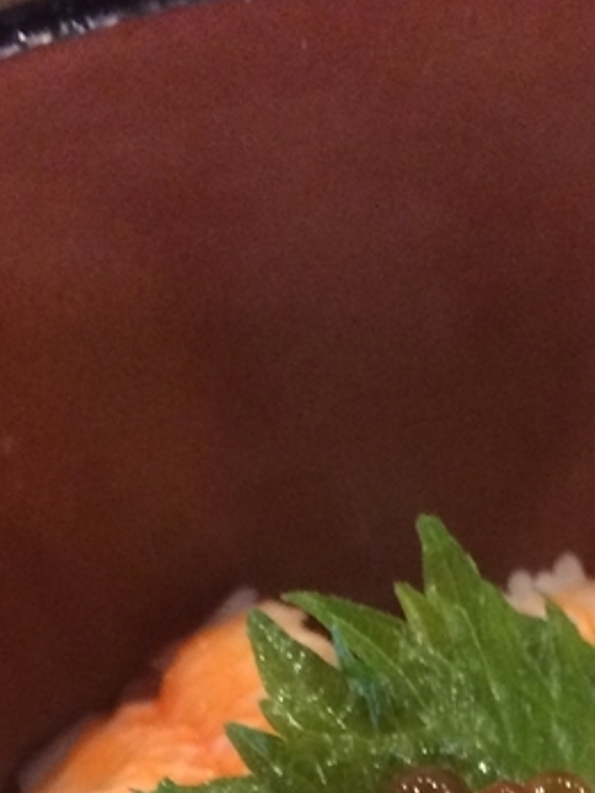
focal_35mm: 100
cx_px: 513
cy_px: 1342
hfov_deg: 14.7
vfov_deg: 16.9
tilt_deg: -67.8
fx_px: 2292
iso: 320
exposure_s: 1/24
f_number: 2.2
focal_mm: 4.15
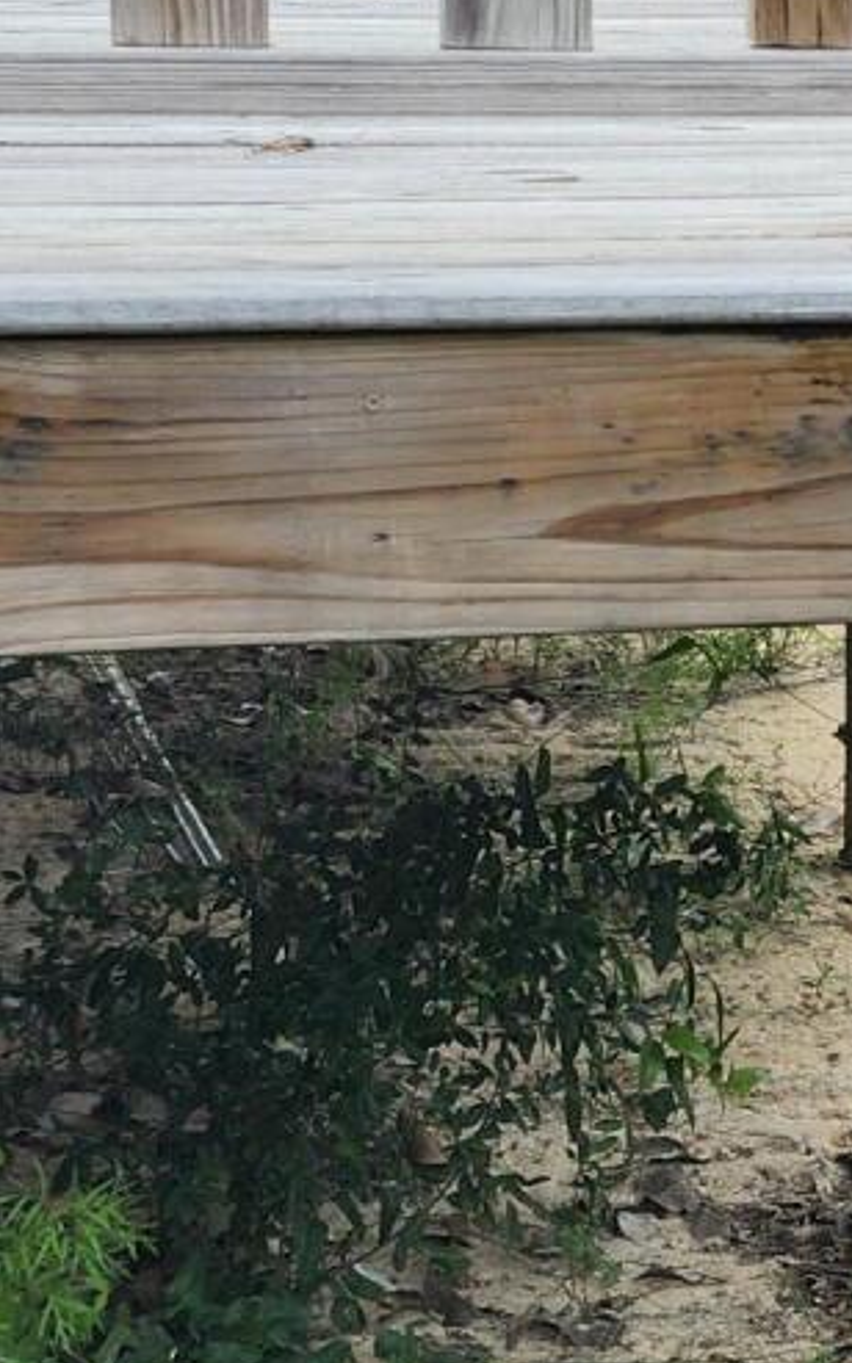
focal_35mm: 99
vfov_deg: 20.9
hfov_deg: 12.8
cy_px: 495
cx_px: 1098
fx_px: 3679
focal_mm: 5.54
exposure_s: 1/547
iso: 25
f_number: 1.8
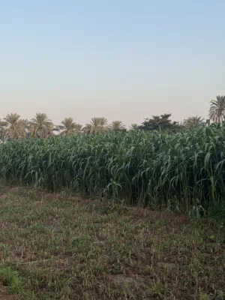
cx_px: 112
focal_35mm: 48
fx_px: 416
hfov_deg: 30.3
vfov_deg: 39.7
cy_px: 150
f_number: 1.78
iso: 64
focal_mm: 6.76
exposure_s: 1/582
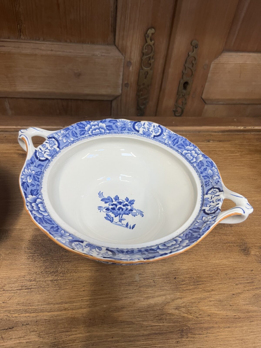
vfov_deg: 67.3
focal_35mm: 26
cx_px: 130
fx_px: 261
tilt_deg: -45.0
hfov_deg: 53.1
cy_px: 174
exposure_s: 1/50
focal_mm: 5.7
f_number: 1.5
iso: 100
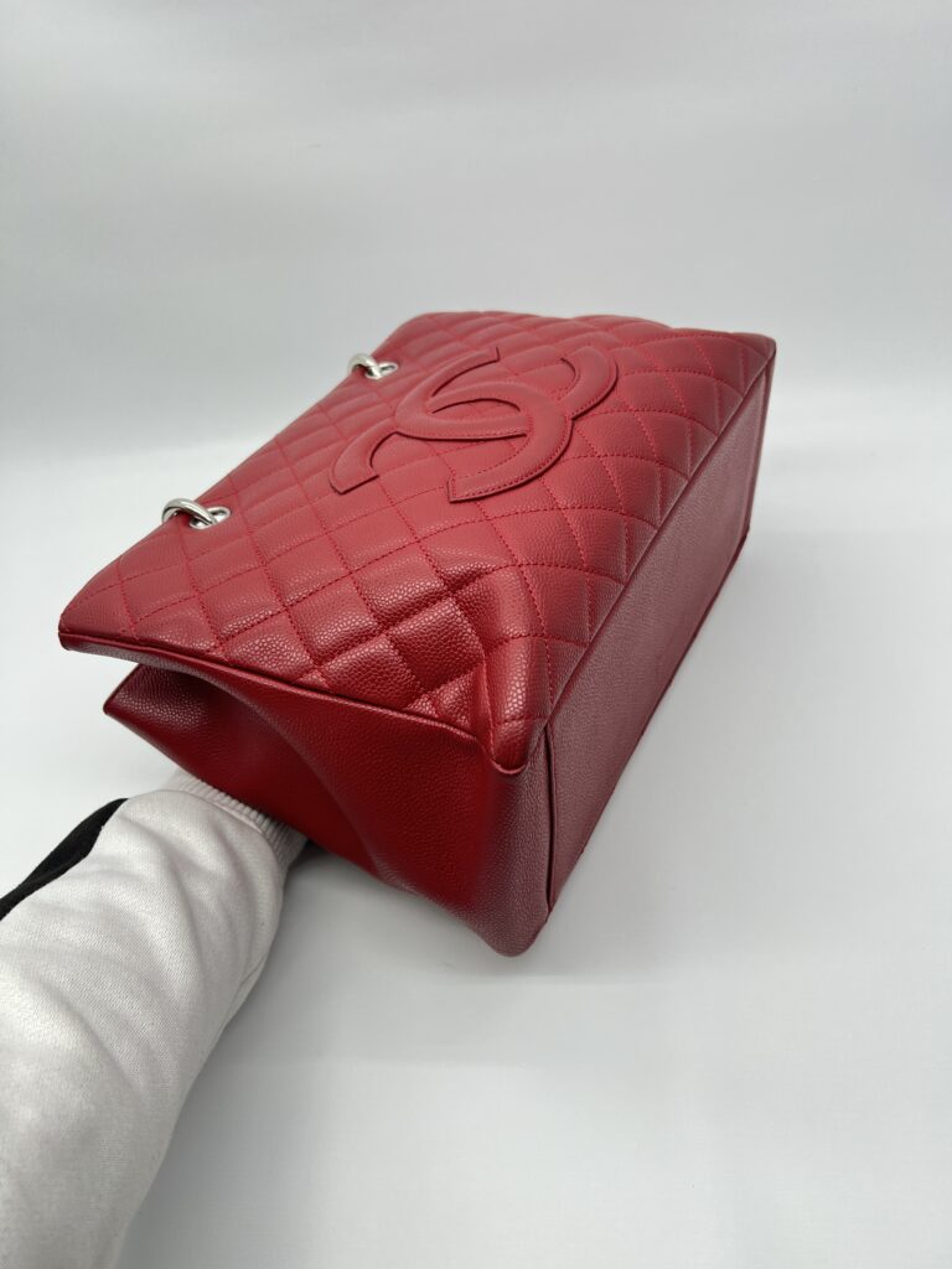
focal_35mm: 26
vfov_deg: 67.3
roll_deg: +9.5
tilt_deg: -41.7
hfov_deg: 53.1
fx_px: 953
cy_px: 634
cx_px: 476
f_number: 1.5
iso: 40
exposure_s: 1/100
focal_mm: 5.7
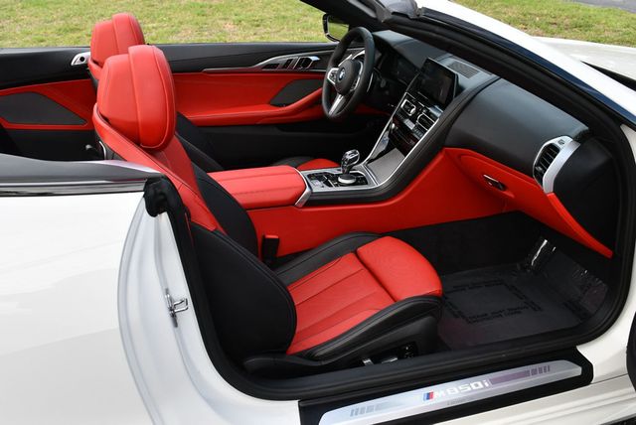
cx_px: 318
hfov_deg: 53.1
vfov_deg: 36.9
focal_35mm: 36
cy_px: 212
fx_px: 637
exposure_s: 1/250
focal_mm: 18
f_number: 5.6
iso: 220
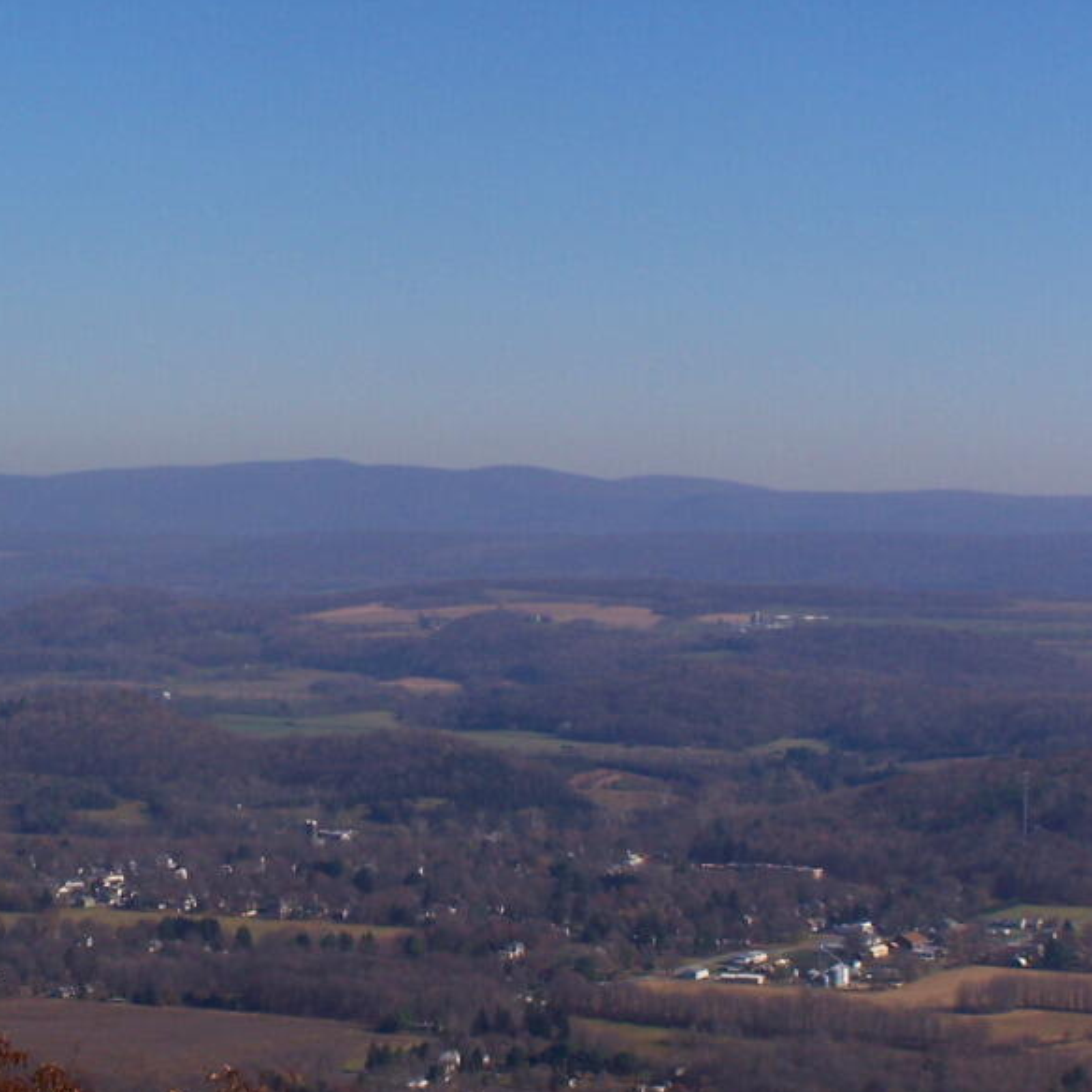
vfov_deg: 16.3
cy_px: 445
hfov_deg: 16.1
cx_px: 140
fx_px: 3819
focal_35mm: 107
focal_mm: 11.5
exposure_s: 1/640
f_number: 6.3
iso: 80
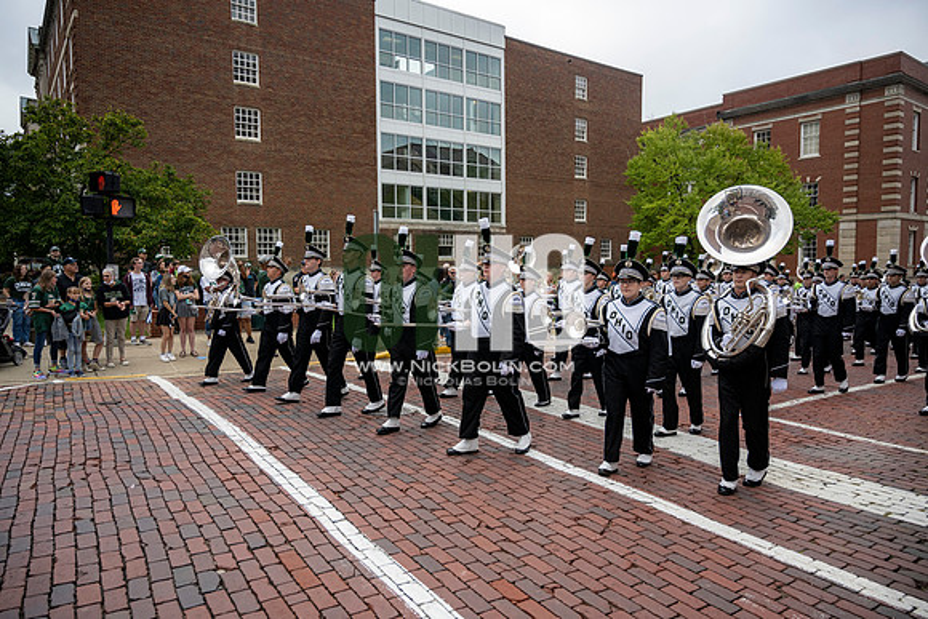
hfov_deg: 73.7
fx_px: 619
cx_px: 464
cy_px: 310
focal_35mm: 24
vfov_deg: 53.2
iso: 500
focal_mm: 24
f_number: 4
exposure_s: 1/1600
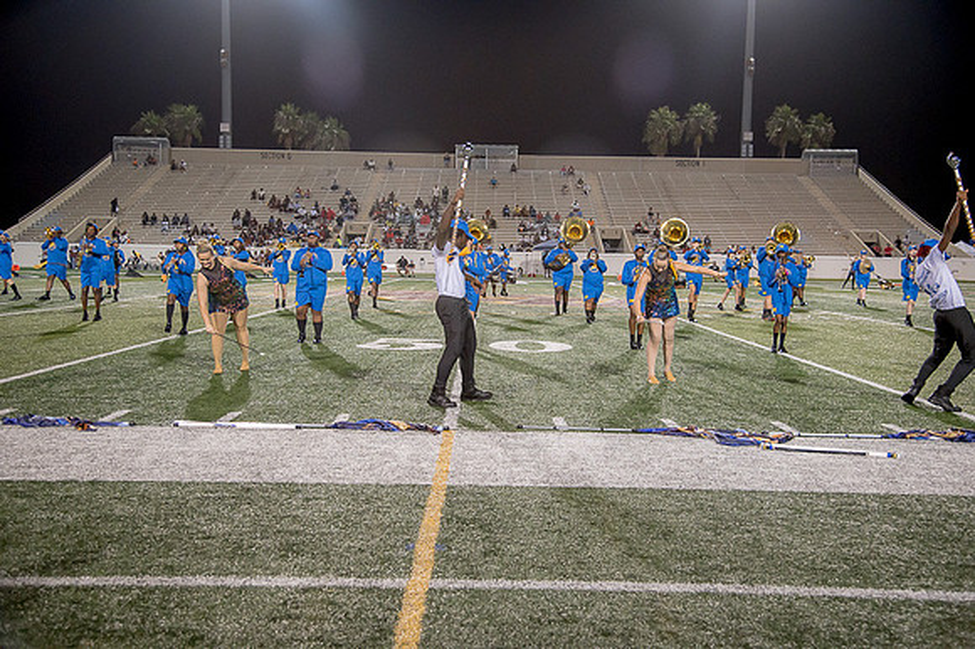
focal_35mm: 38
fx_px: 1029
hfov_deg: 50.7
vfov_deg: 35.0
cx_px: 488
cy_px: 324
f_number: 4
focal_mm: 38
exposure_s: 1/200
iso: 2000
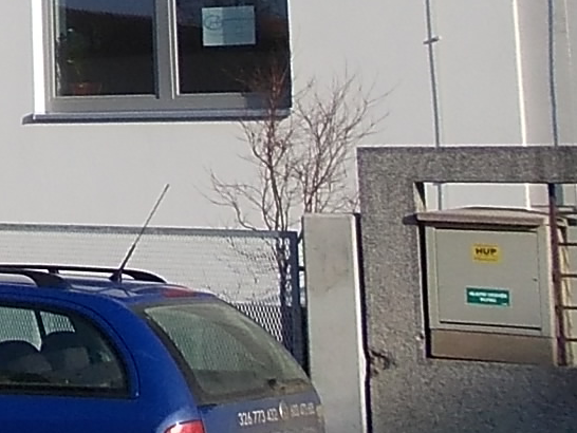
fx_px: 1751
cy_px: -137
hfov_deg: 16.3
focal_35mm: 105
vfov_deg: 13.6
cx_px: -398
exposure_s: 1/320
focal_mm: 4
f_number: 5.4
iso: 80
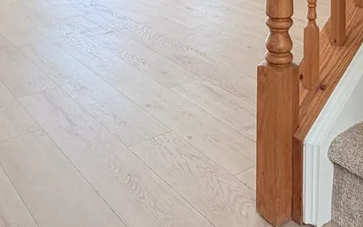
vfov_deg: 21.0
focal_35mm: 52
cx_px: 237
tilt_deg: -0.9
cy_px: -117
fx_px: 515
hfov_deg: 38.5
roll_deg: +0.2
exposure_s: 1/131
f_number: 2.2
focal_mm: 2.22
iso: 40
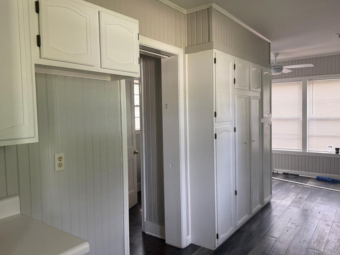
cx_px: 156
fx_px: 275
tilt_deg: -2.6
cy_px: 130
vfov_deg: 49.7
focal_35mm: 28
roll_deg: +1.5
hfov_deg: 63.4
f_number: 1.78
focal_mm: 6.76
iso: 200
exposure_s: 1/87
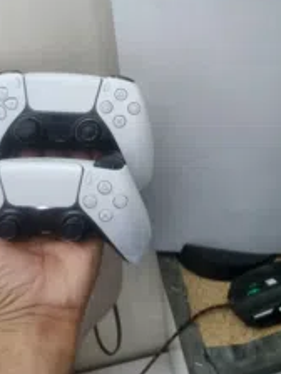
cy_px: 109
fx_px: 444
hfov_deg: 34.7
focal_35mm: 41
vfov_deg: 44.7
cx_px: 192
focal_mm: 5.25
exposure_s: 1/50
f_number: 1.7
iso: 3862
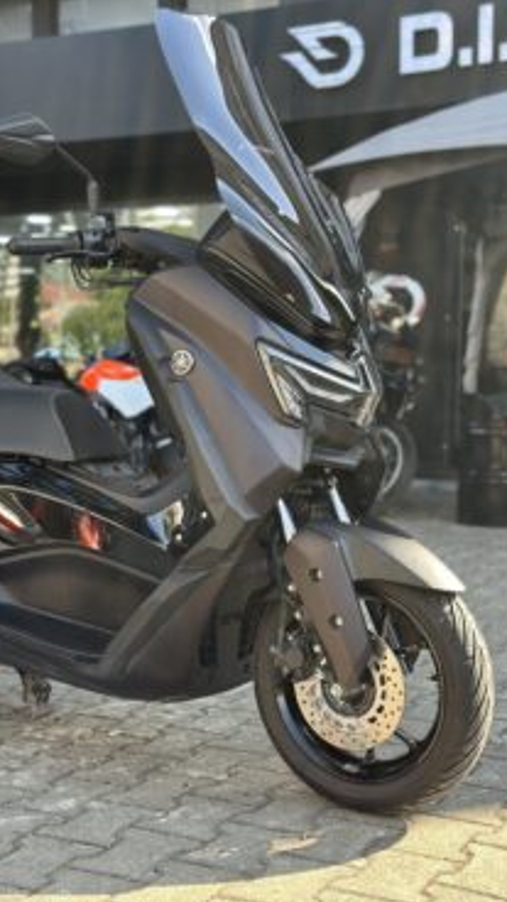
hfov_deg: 22.6
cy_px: 455
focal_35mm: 53
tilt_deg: -3.2
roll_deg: -0.1
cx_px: 257
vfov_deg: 39.2
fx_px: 1267
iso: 80
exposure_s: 1/506
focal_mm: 6.86
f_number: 1.78
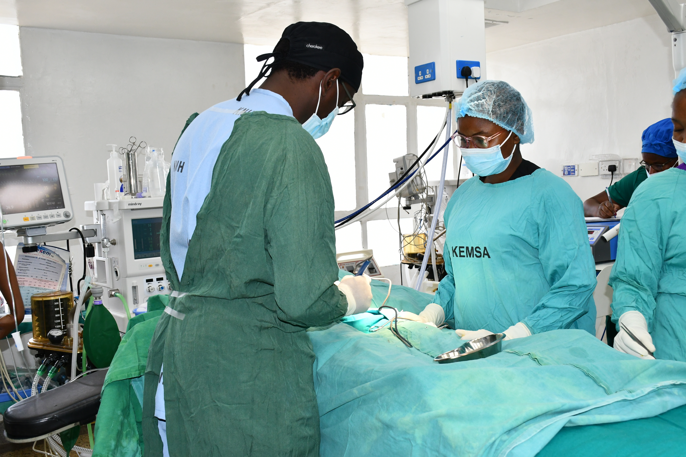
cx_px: 343
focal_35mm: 39
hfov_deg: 49.6
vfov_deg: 34.2
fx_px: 743
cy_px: 228
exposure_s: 1/250
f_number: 8
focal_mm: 26
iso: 1000
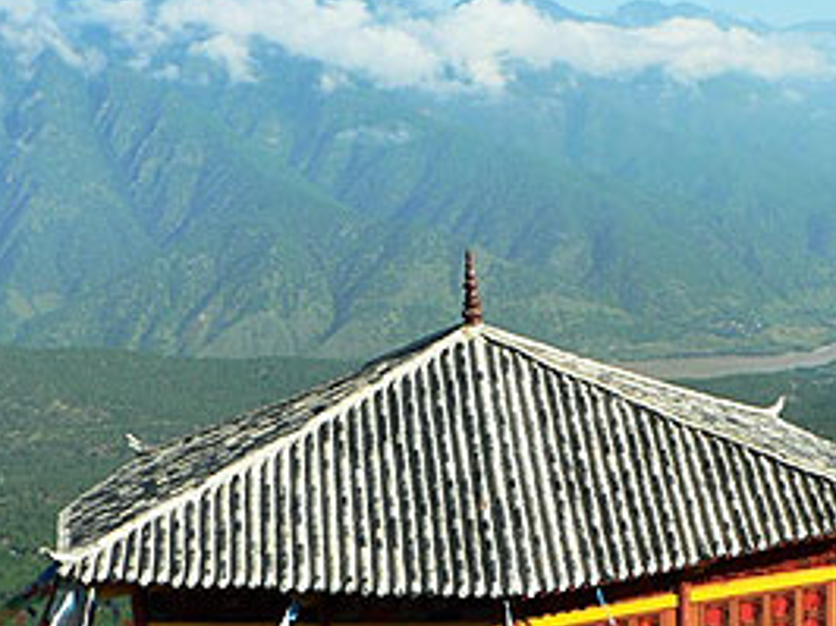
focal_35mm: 61
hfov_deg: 31.0
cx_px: 663
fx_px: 1472
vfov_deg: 23.9
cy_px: 387
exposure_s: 1/400
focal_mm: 6
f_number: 5
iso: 80
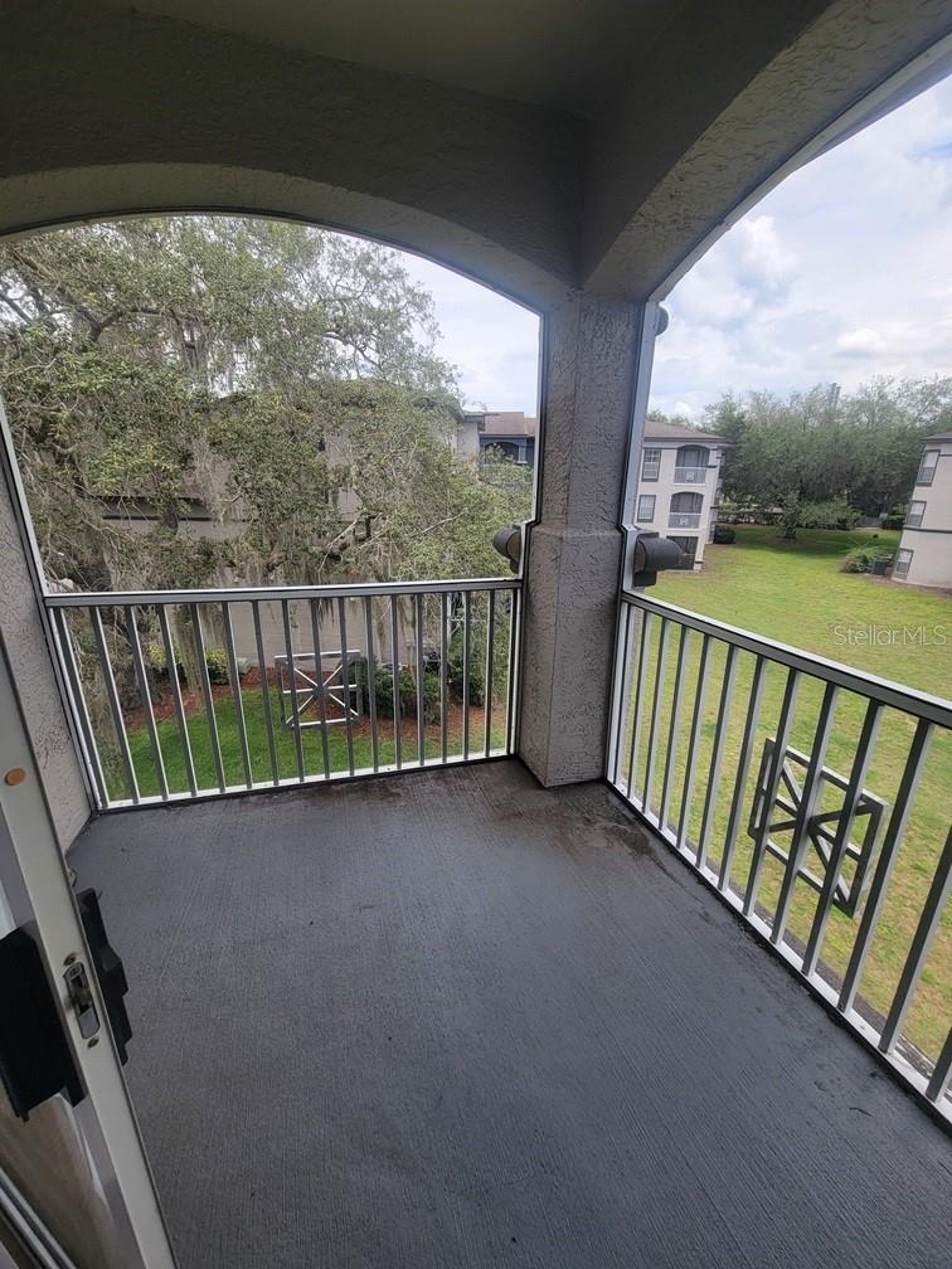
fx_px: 477
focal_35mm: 13
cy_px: 634
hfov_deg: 89.9
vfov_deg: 106.2
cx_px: 476
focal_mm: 2.2
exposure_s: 1/480
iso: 50
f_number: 2.2
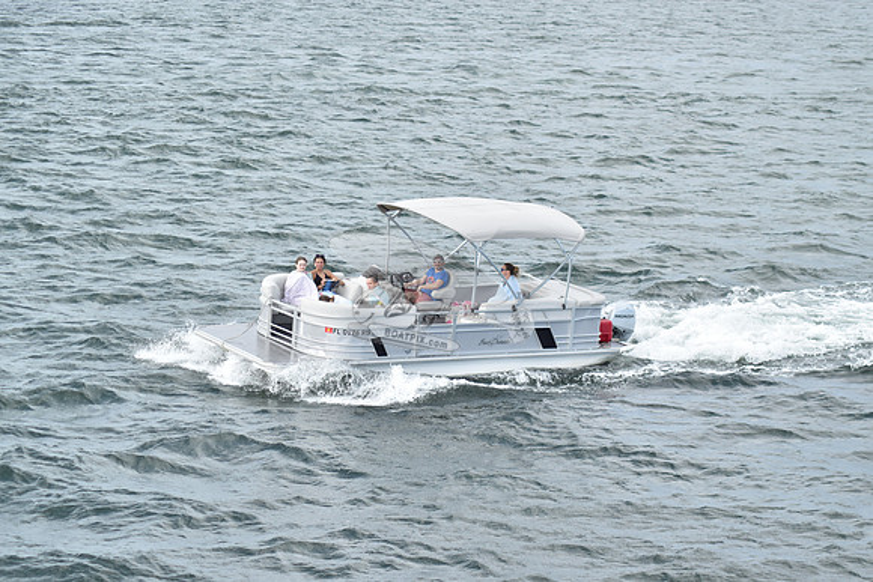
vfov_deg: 10.8
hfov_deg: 16.1
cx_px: 436
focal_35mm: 128
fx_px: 3092
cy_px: 291
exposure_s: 1/1000
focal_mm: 85
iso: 400
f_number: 5.6
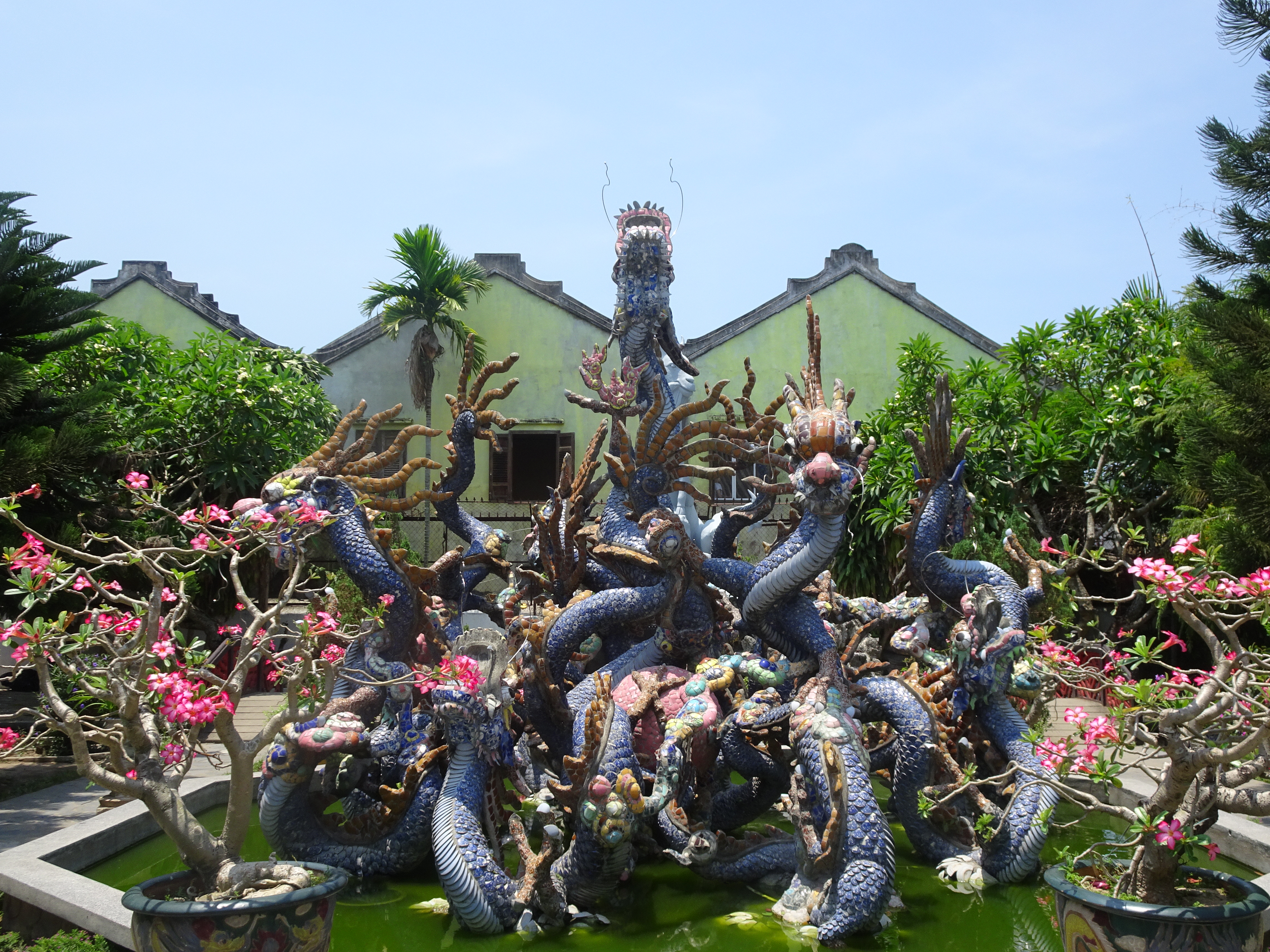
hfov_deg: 55.4
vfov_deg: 42.9
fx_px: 1211
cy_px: 464
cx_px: 646
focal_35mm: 33
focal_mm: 5.26
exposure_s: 1/640
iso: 80
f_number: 4
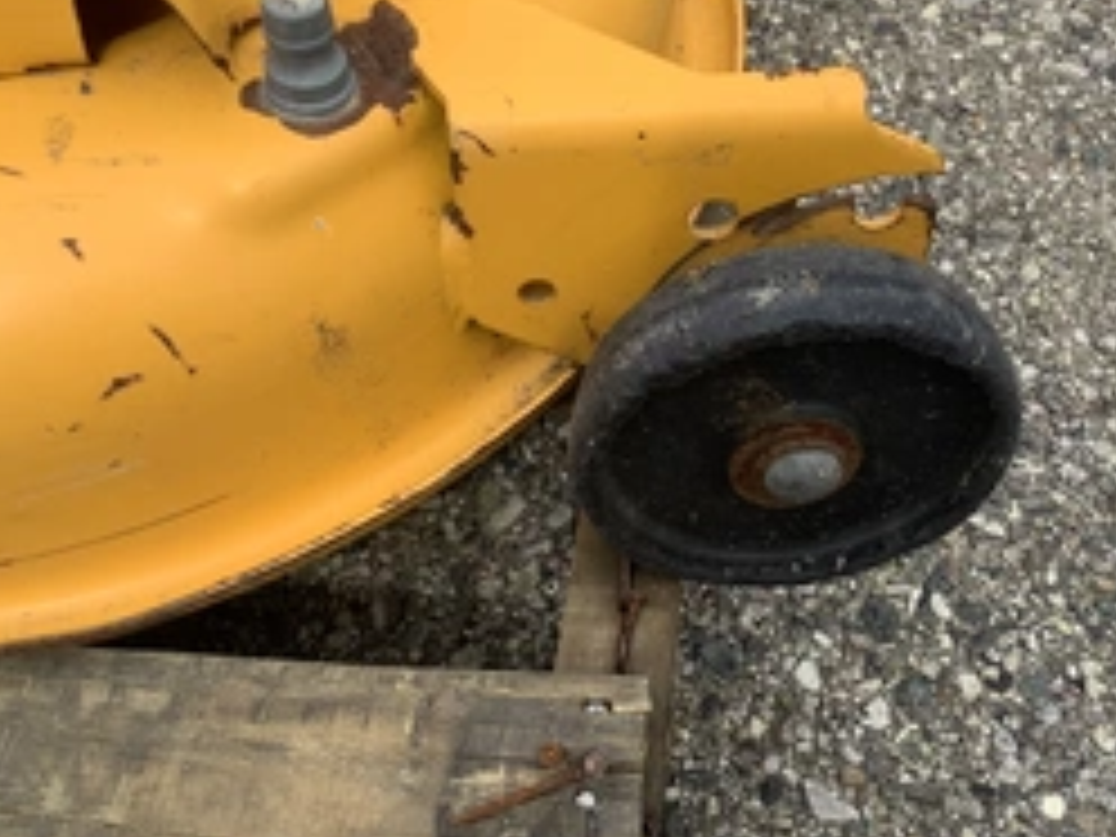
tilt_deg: -53.4
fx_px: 1612
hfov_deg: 37.9
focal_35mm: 50
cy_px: 428
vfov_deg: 29.1
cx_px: 720
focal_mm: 3.3
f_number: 2.4
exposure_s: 1/823
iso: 25
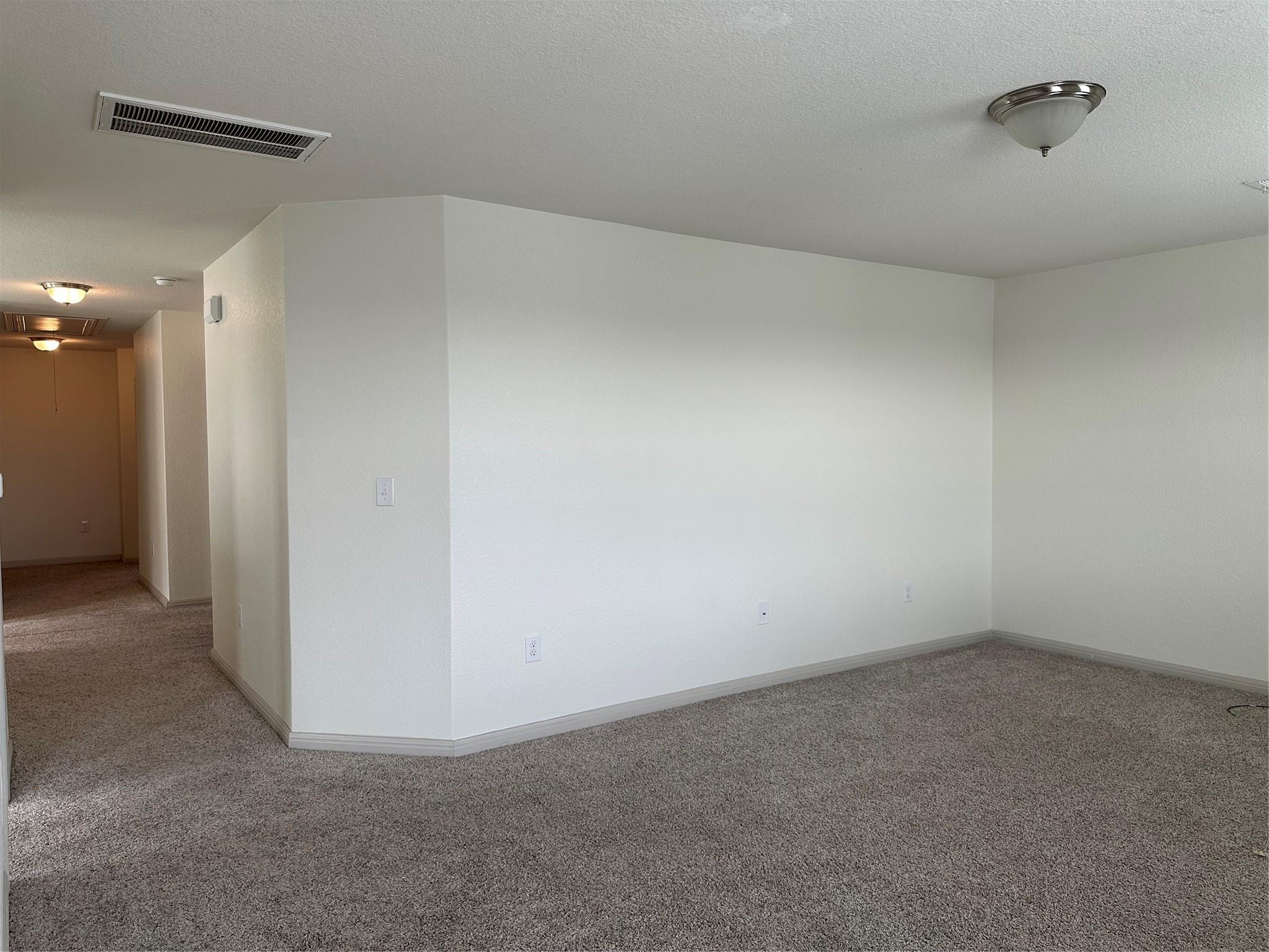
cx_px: 634
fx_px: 880
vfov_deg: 56.8
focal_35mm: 24
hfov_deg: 71.6
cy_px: 476
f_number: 1.78
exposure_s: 1/120
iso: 125
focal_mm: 6.86
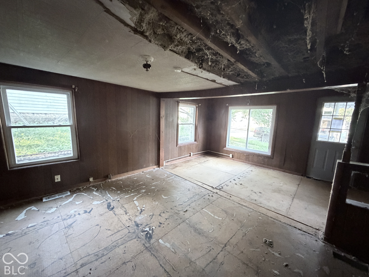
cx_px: 184
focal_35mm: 14
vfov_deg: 85.7
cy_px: 138
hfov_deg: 102.1
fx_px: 149
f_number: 2.2
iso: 1250
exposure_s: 1/60
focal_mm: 2.22
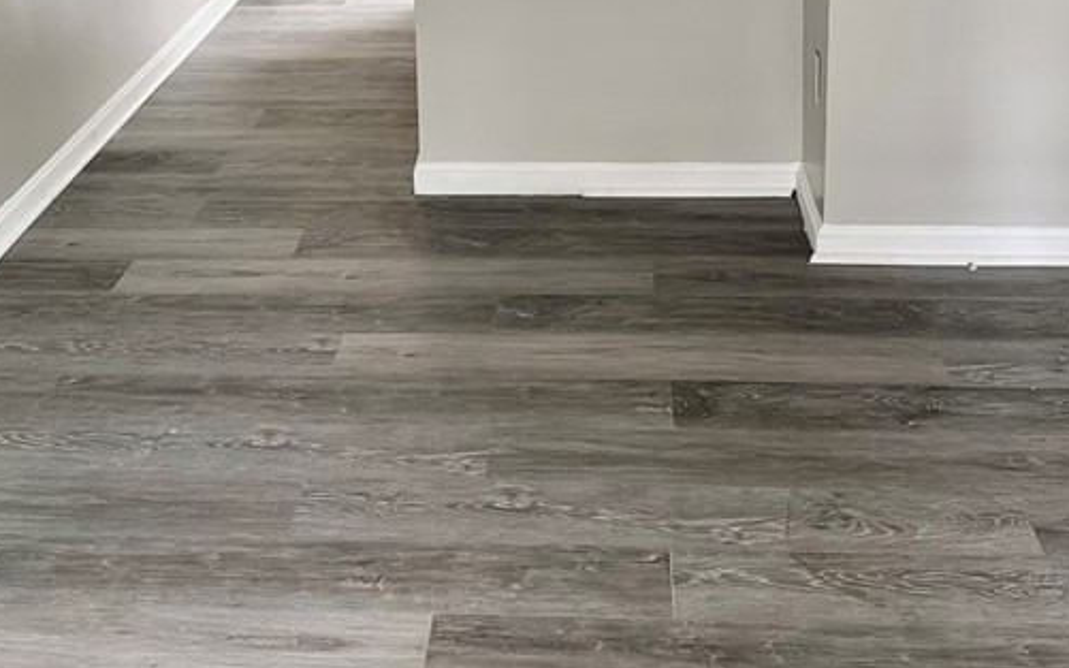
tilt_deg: -13.1
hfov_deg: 38.9
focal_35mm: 52
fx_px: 1515
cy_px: -28
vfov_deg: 23.6
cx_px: 499
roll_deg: +1.6
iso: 250
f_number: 1.78
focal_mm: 6.76
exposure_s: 1/120
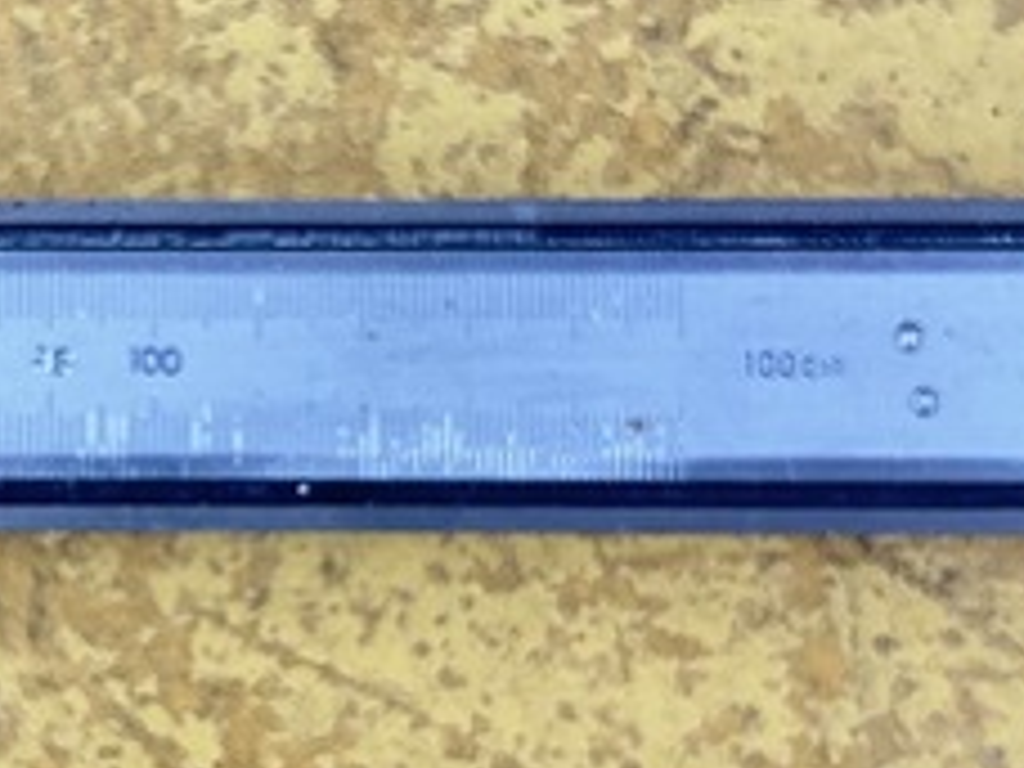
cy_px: 350
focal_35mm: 73
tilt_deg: -87.1
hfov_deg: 26.0
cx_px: 157
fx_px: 2159
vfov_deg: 20.2
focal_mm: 5.7
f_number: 1.5
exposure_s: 1/60
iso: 500
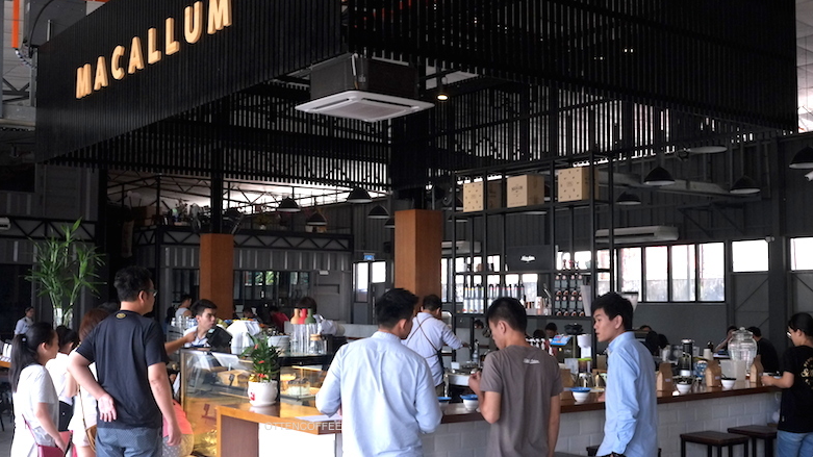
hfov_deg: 46.4
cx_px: 399
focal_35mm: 44
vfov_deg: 27.1
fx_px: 948
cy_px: 239
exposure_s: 1/60
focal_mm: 27
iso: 2500
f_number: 11
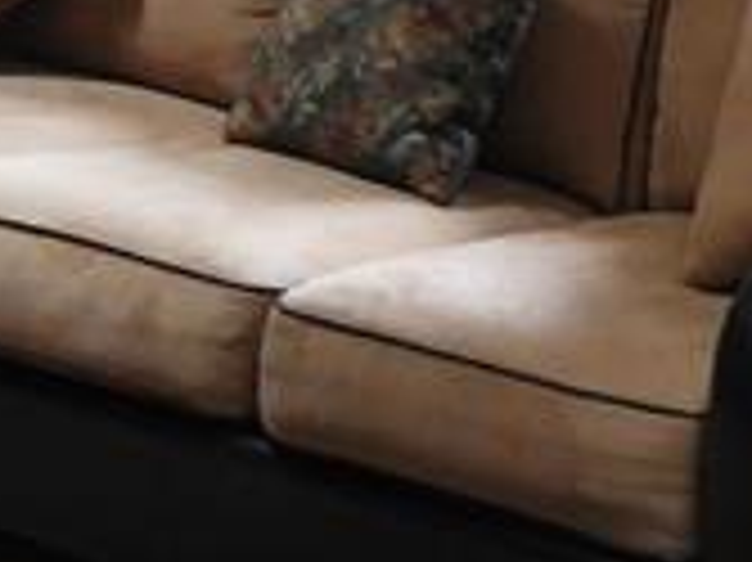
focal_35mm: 184
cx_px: -468
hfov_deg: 10.3
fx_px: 3994
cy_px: -333
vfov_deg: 7.9
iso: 400
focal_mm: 5.4
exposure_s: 1/25
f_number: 3.5
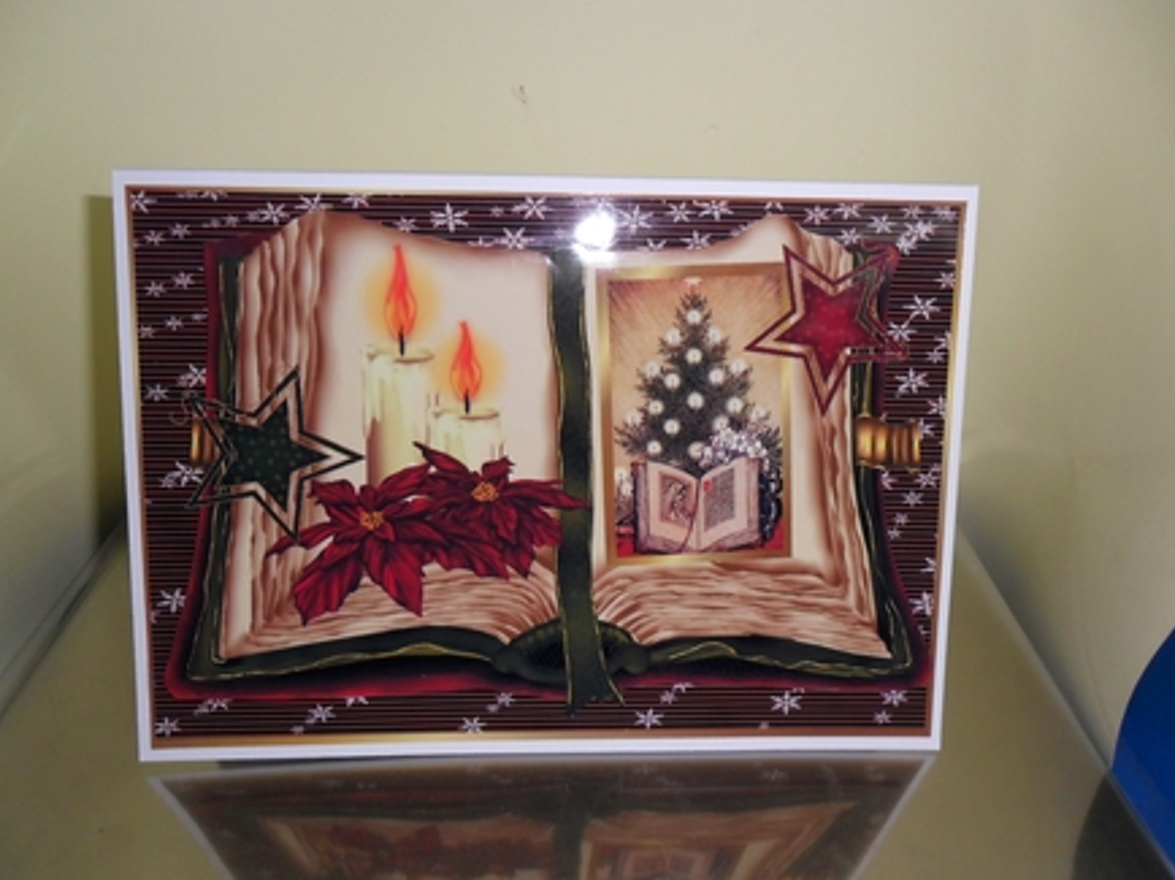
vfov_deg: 49.7
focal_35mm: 28
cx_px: 588
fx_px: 950
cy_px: 454
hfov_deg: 63.5
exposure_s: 1/45
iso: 100
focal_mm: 4.9
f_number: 8.9
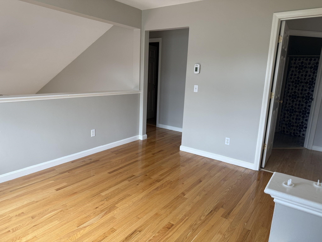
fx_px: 223
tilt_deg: -10.0
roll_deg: -3.0
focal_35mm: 24
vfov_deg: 56.8
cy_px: 121
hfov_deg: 71.6
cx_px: 161
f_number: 1.78
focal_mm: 6.76
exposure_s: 1/120
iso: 125
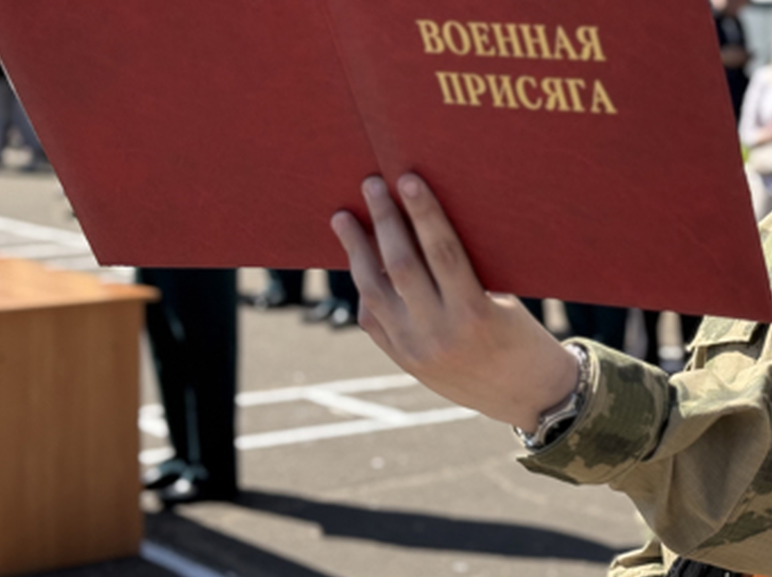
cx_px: 631
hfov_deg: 20.6
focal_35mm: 94
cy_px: 140
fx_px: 2094
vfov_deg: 15.6
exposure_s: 1/3378
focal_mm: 6.76
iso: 100
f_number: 1.78
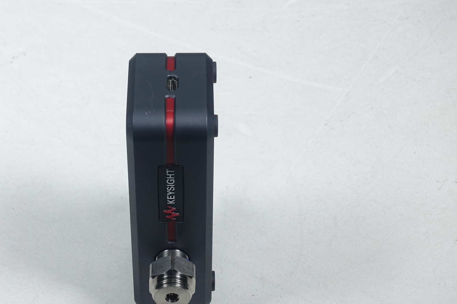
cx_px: 175
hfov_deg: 19.1
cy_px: 162
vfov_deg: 12.8
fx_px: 1358
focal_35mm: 107
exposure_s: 1/160
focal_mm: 25.7
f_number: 5.6
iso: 125
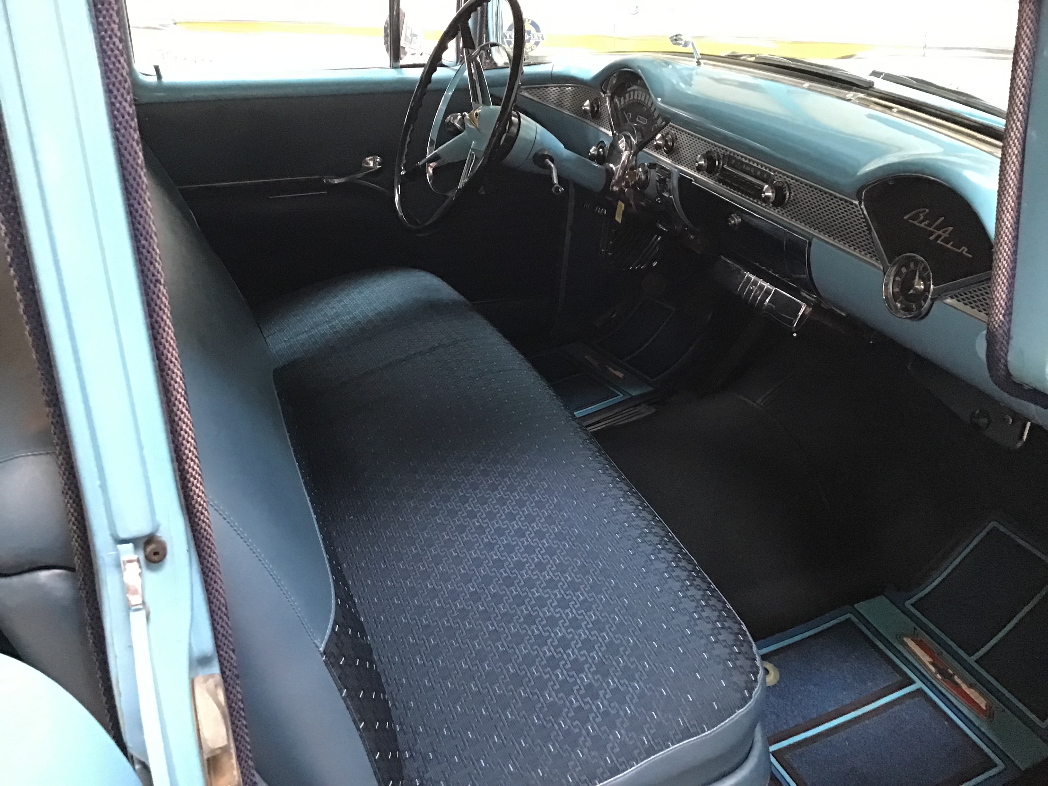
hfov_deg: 58.4
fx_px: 939
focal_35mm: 31
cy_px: 393
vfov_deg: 45.4
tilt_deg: -28.3
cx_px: 524
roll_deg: -1.6
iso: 200
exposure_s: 1/25
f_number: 2.4
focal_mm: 3.3
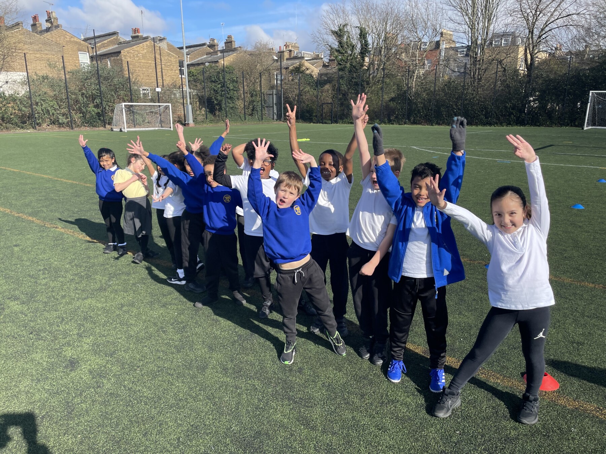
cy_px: 227
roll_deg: +1.1
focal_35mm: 26
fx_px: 455
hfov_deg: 67.3
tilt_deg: -14.0
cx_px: 303
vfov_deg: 53.1
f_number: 1.6
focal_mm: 4.2
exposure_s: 1/2959
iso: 32
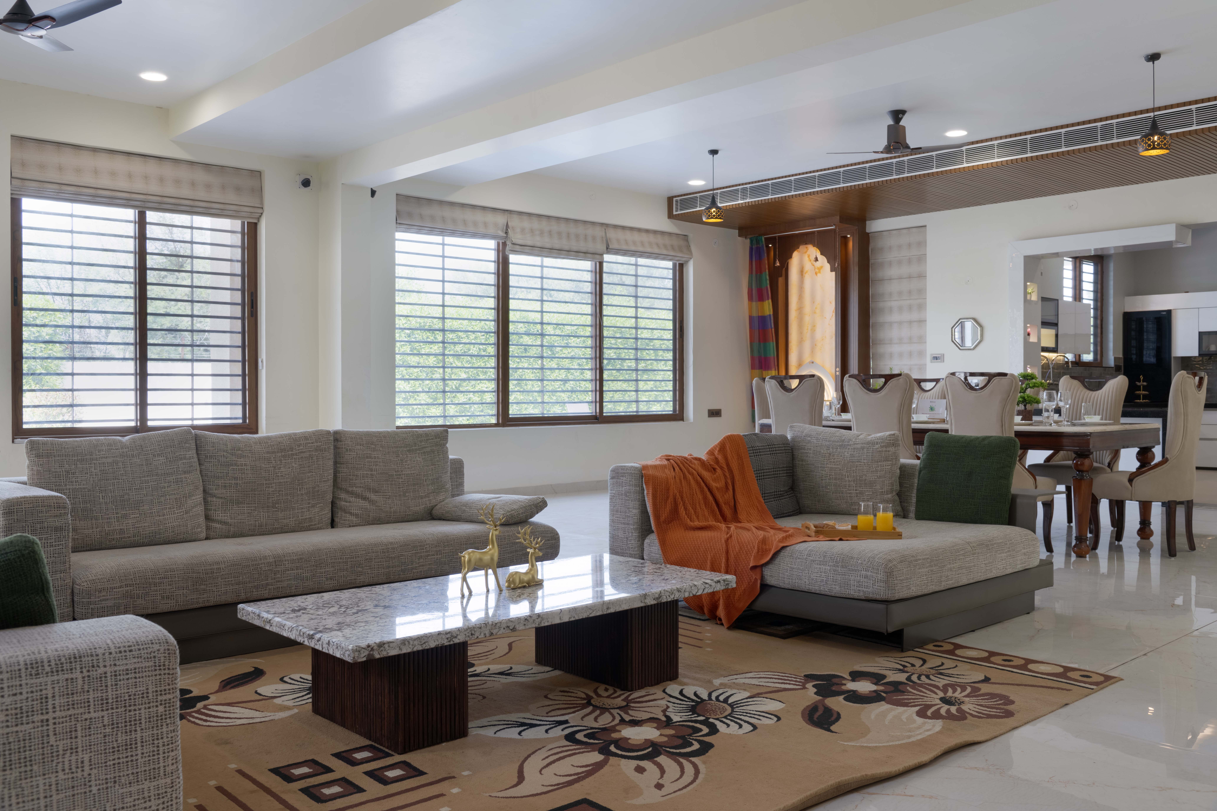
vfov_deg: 42.3
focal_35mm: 31
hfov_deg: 60.3
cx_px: 608
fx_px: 1048
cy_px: 406
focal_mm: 31
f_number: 10
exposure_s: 1/60
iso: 125
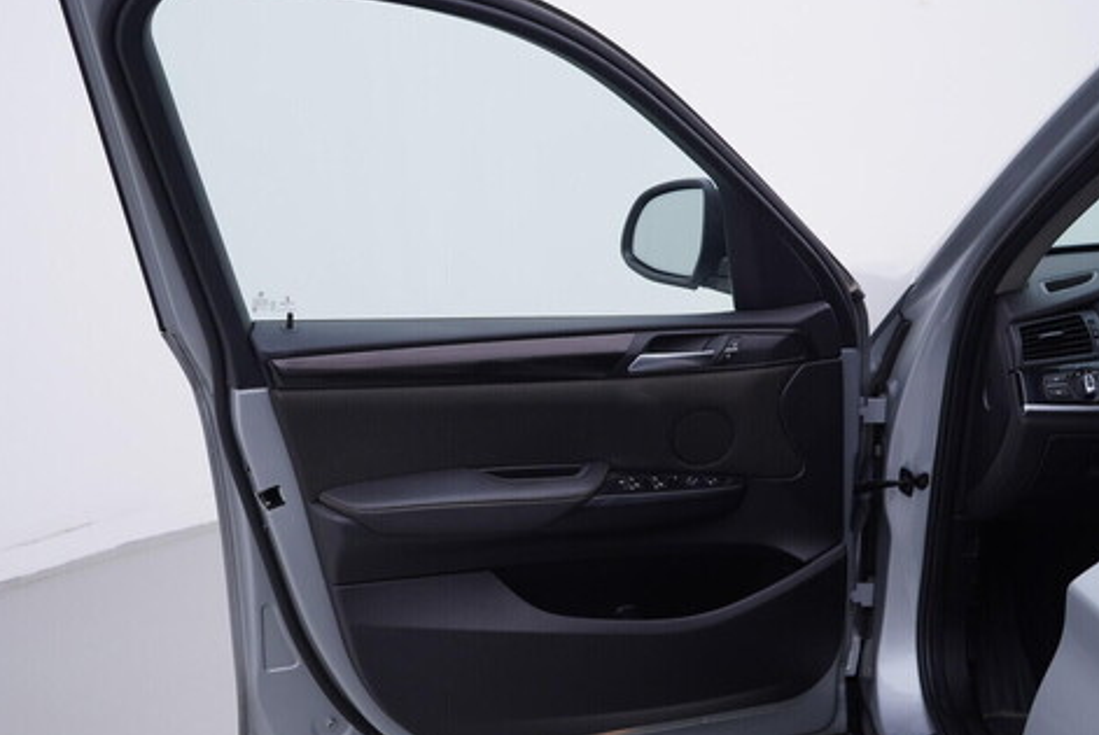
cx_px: 502
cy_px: 414
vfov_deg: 31.9
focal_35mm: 42
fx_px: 1283
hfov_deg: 46.3
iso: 125
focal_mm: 24
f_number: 4
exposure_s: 1/80
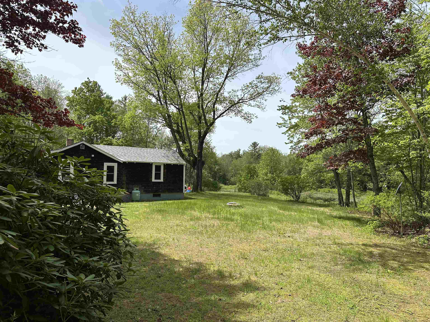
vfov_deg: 56.8
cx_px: 215
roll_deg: -0.3
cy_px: 161
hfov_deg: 71.6
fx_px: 298
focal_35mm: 24
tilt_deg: +4.1
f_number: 1.78
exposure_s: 1/3597
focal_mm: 6.86
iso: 80
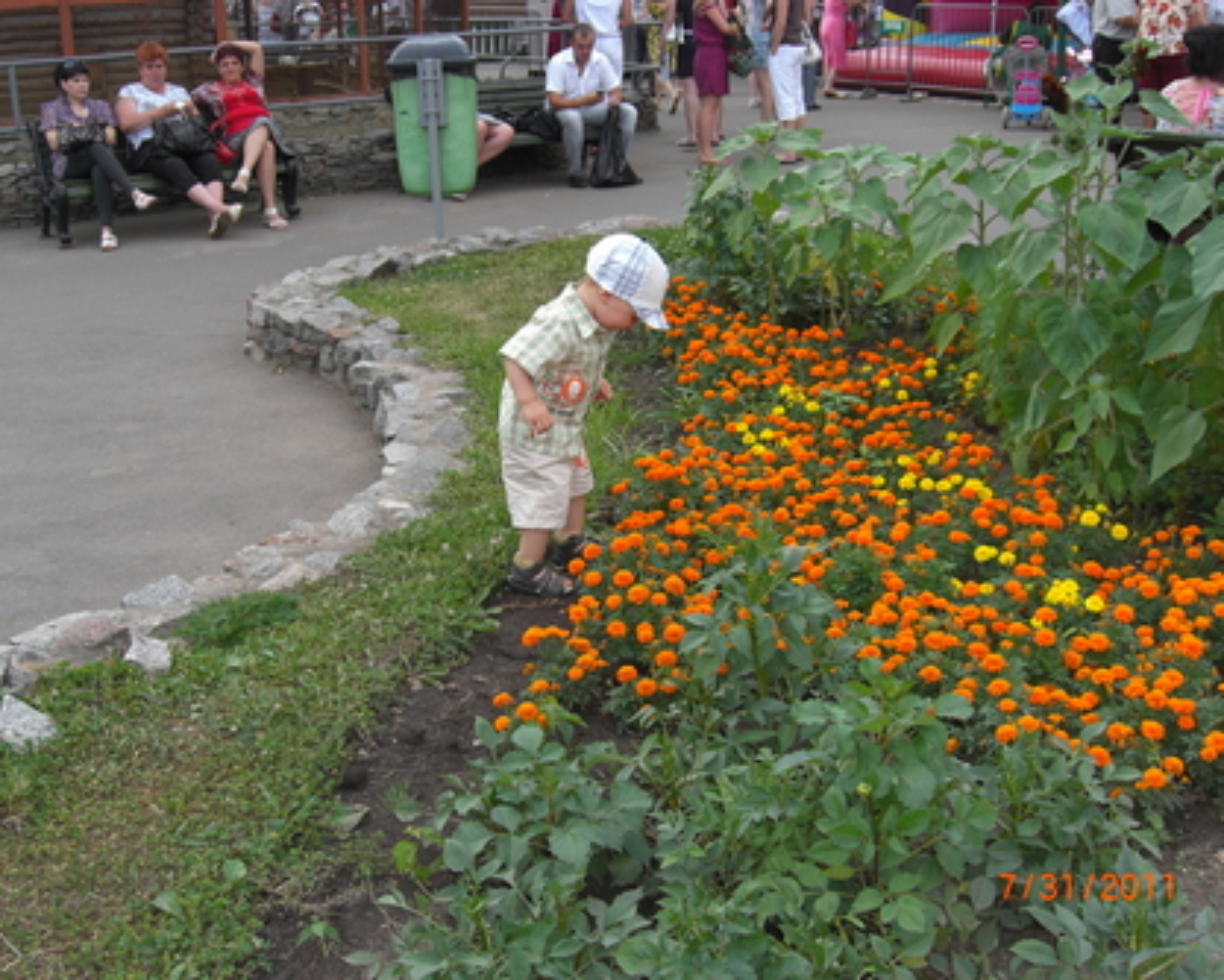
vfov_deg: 37.4
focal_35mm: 40
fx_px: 1450
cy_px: 493
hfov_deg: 45.8
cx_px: 599
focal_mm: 7.9
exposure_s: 1/200
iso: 80
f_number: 4
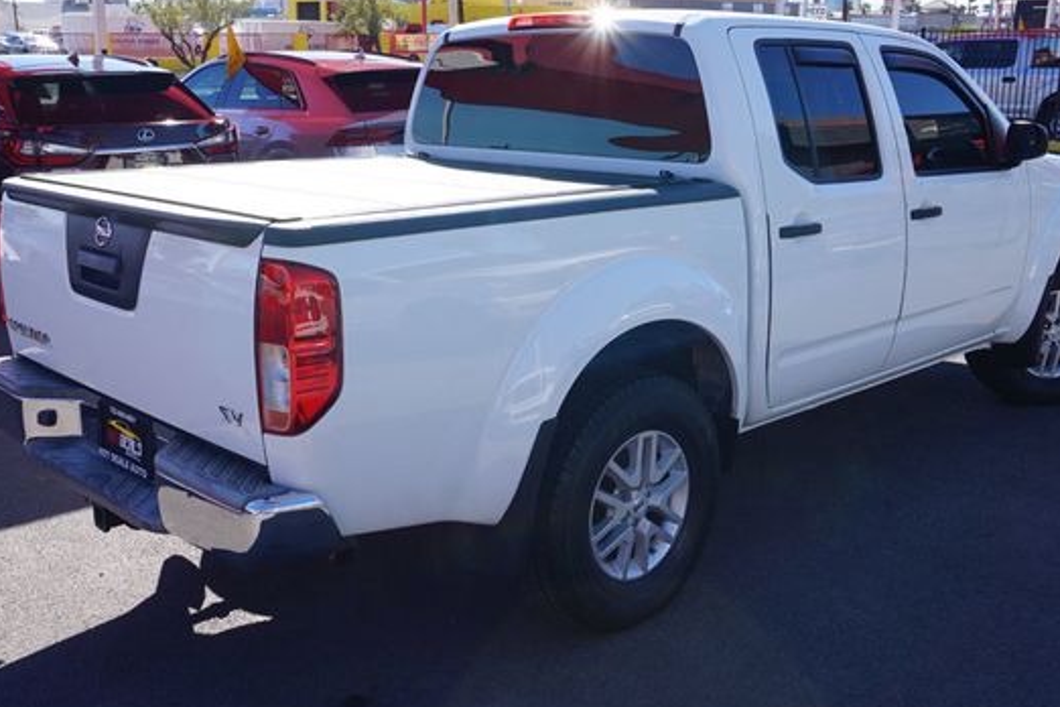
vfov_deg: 34.5
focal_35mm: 39
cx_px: 540
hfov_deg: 50.0
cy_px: 325
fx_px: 1137
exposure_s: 1/80
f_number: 10
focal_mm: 21
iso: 100
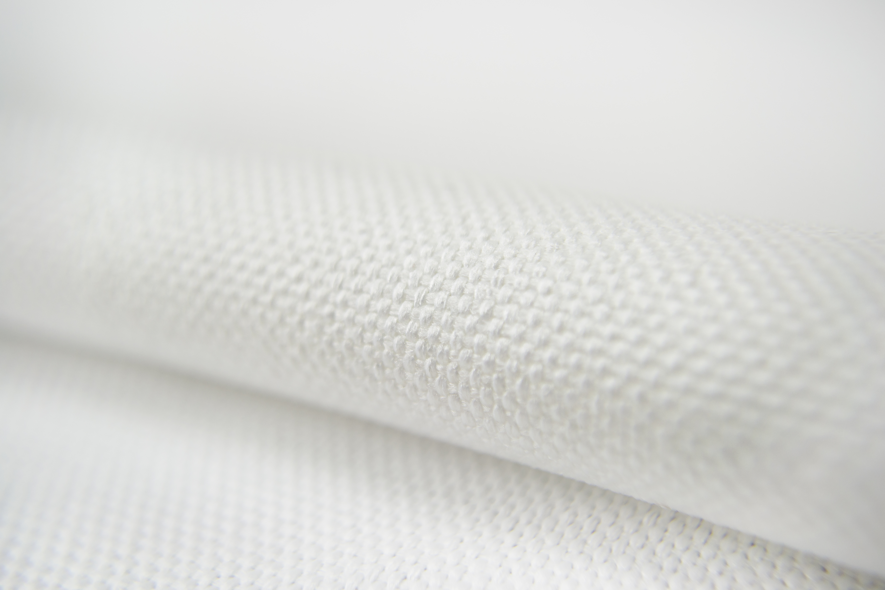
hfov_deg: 57.2
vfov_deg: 40.0
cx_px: 442
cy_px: 295
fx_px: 811
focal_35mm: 33
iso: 100
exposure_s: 1/100
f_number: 4.5
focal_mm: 22
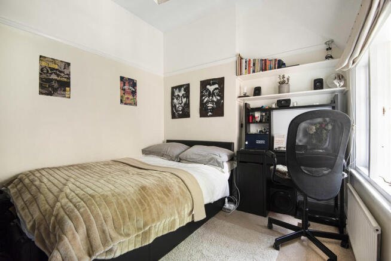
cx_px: 196
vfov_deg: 73.8
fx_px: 174
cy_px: 130
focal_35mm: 16
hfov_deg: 96.7
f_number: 8
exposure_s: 1/6
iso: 500
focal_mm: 16
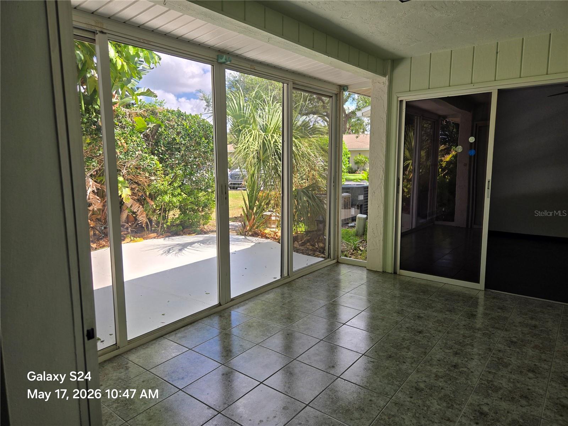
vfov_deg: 58.9
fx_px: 377
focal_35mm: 23
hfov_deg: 73.9
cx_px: 284
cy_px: 213
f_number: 1.8
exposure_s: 1/488
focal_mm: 5.4
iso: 25
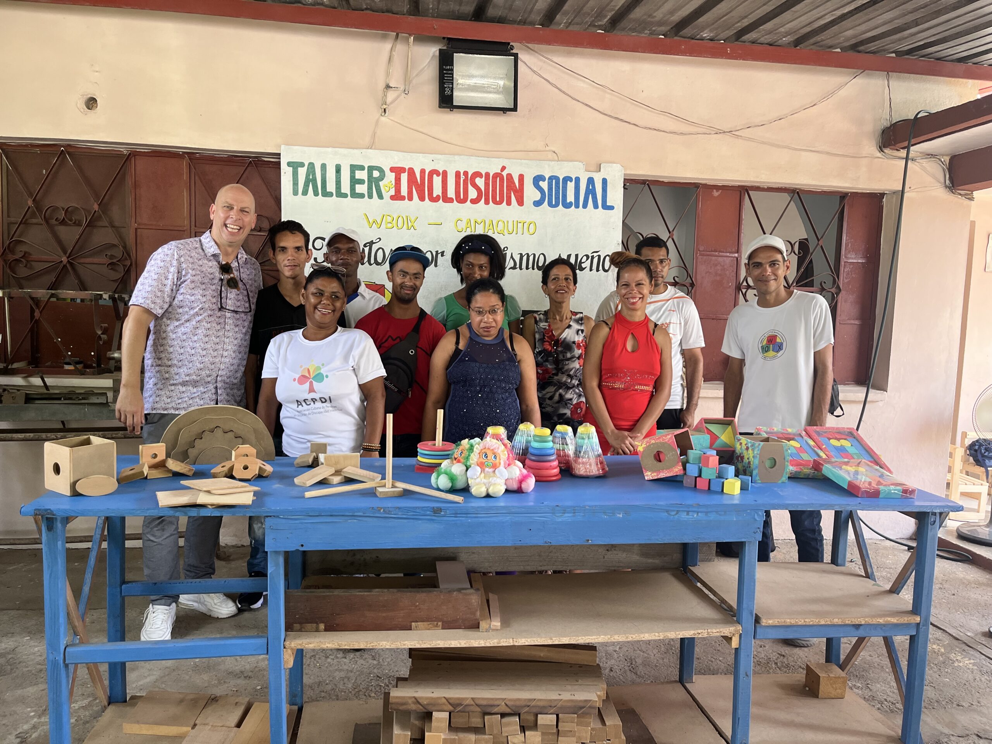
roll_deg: -1.2
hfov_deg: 67.3
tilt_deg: -4.4
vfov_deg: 53.1
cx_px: 496
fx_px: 745
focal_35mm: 26
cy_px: 372
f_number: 1.6
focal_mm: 5.1
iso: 100
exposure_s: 1/122
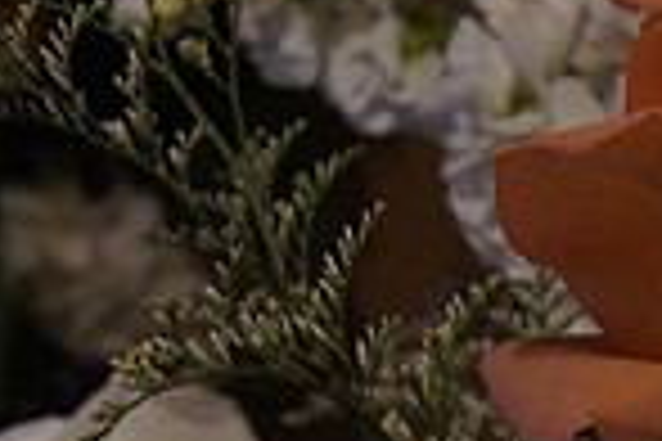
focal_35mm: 138
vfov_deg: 9.9
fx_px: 2537
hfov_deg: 14.4
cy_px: 263
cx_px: 793
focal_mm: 35
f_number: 1.4
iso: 6400
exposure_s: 1/60
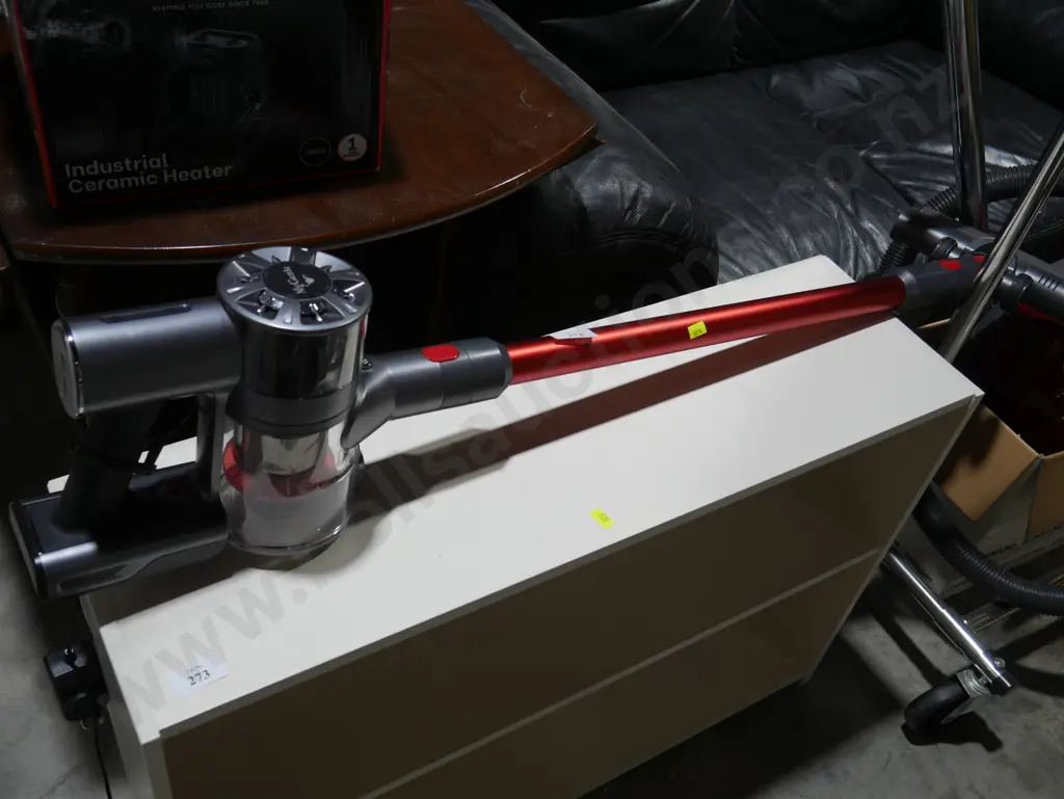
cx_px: 532
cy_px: 400
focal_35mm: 34
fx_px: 1046
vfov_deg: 41.8
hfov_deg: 53.9
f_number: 4
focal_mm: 17
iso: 200
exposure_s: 1/100
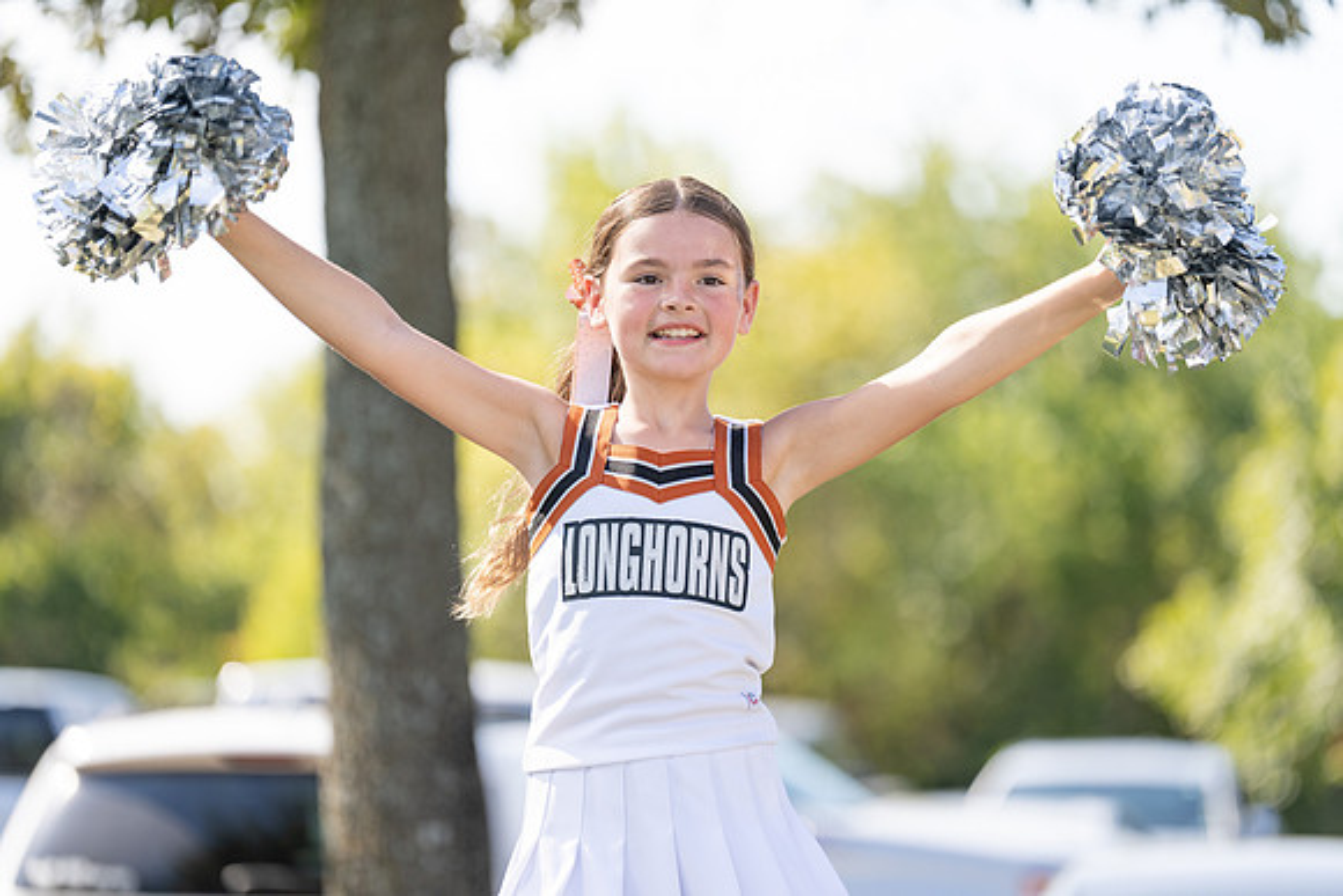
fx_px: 5933
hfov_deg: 12.9
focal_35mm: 159
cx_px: 672
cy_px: 448
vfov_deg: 8.6
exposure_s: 1/1000
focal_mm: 159
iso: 160
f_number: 2.8
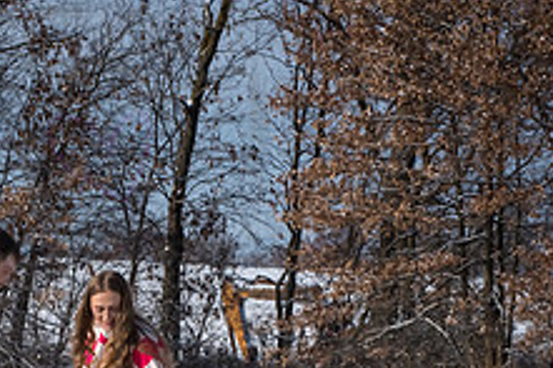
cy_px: 464
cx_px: 113
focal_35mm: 210
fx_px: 3223
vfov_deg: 6.5
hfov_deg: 9.8
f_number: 16
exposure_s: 1/1000
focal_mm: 80
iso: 640
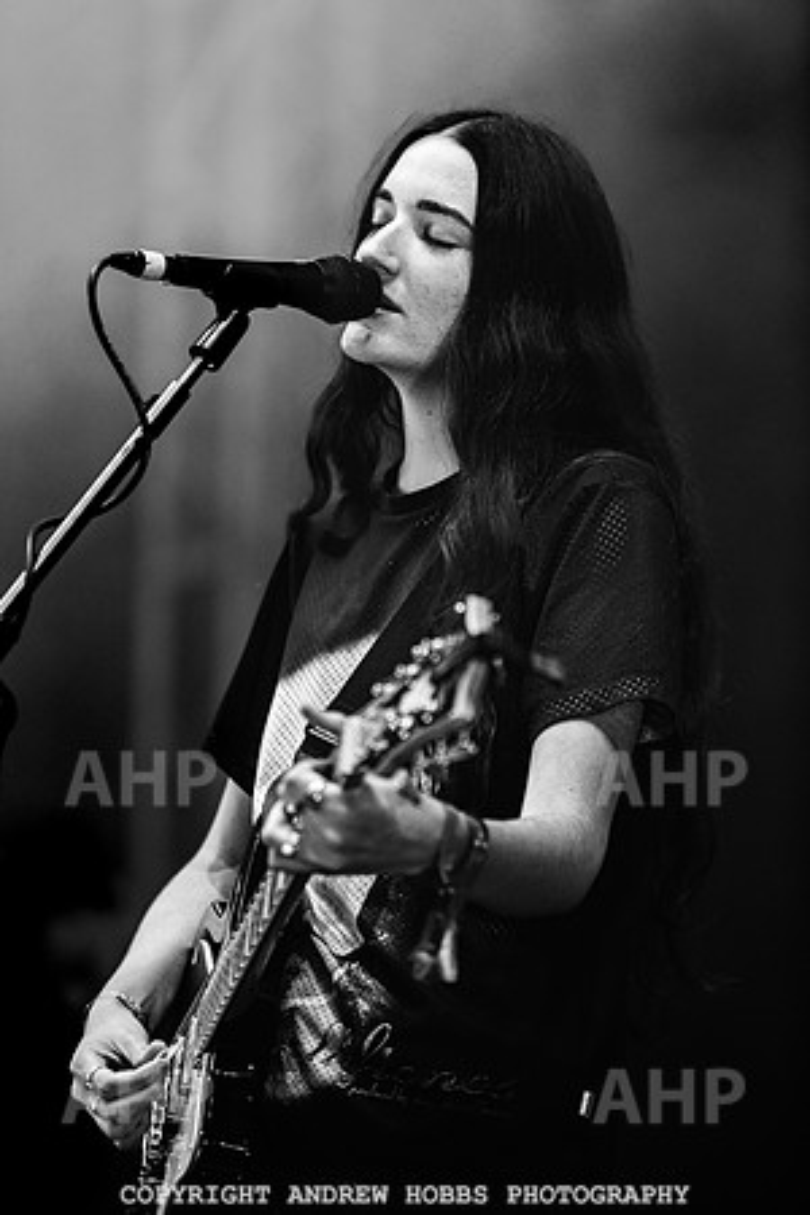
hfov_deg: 6.9
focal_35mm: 200
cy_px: 608
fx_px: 6749
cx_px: 405
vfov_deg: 10.3
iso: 2500
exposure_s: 1/500
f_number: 2.8
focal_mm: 200
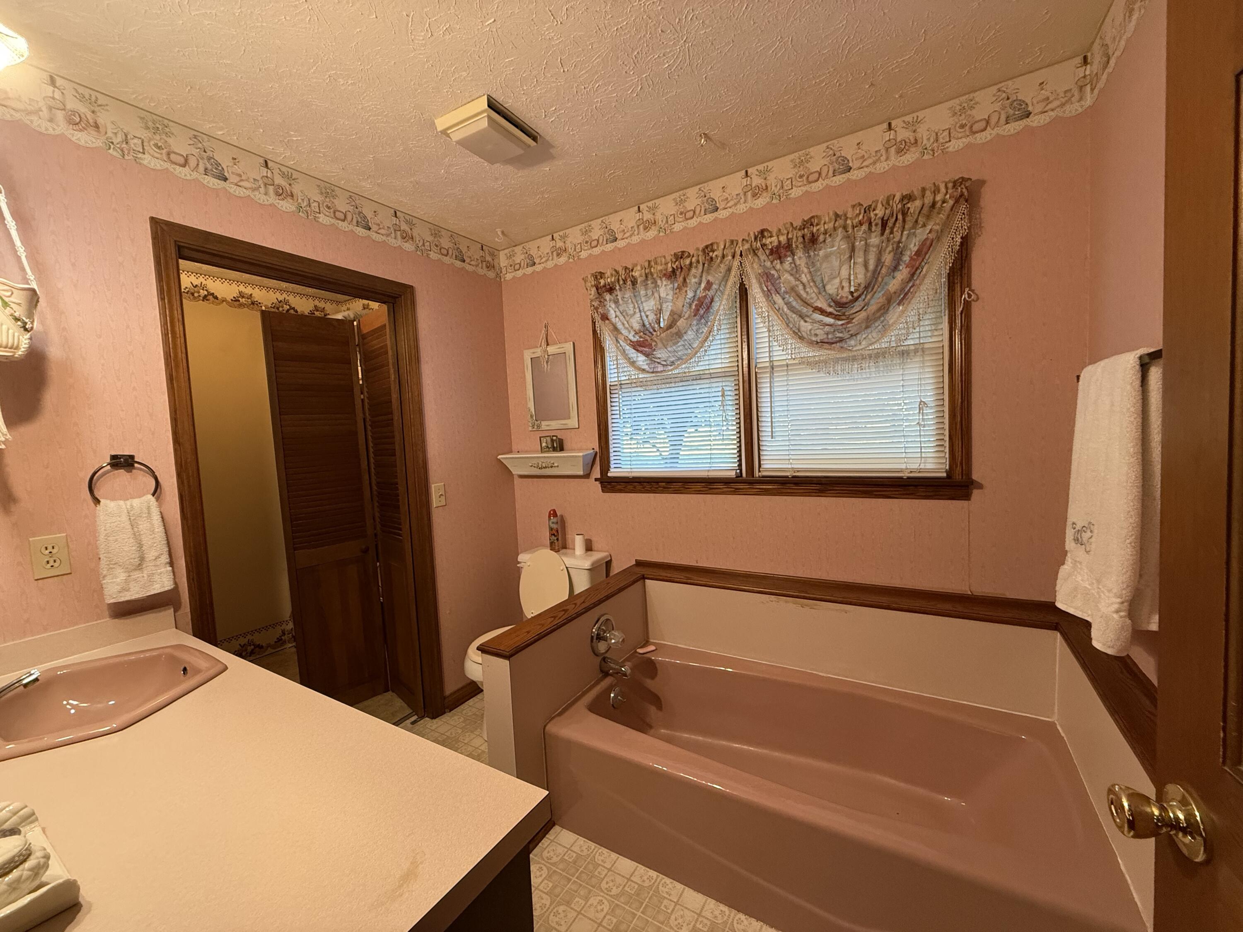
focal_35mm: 14
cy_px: 466
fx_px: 503
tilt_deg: -3.5
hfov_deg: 102.1
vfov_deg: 85.7
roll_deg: +2.5
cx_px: 622
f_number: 2.2
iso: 320
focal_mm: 2.22
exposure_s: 1/60
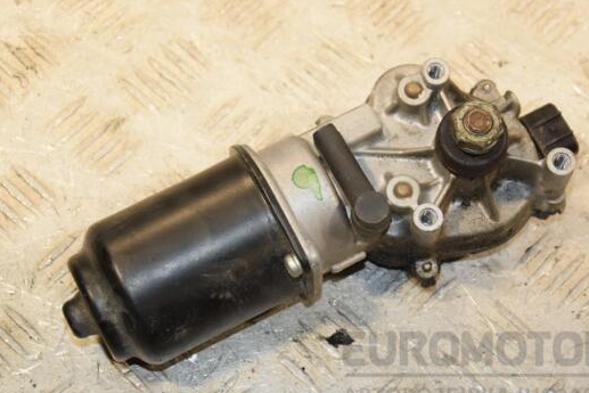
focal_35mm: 101
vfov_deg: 13.6
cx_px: 321
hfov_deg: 20.2
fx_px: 1653
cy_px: 197
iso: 800
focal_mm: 58
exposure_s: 1/200
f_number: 7.1
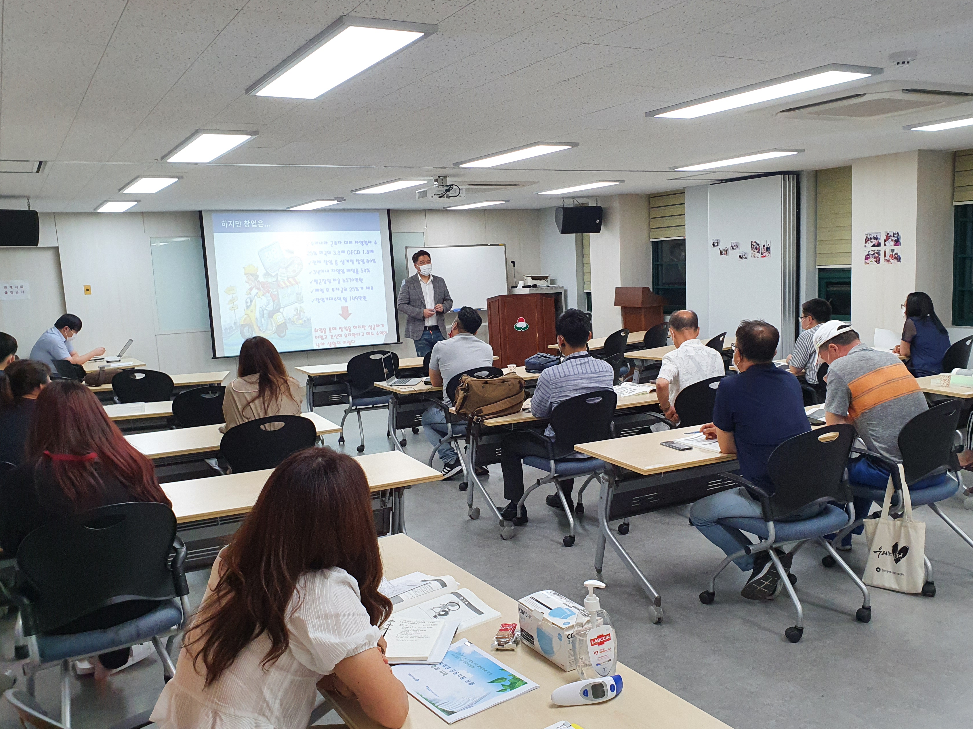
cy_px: 413
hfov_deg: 58.1
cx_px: 559
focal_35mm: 31
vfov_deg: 45.3
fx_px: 871
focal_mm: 4.32
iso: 160
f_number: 2.4
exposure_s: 1/120
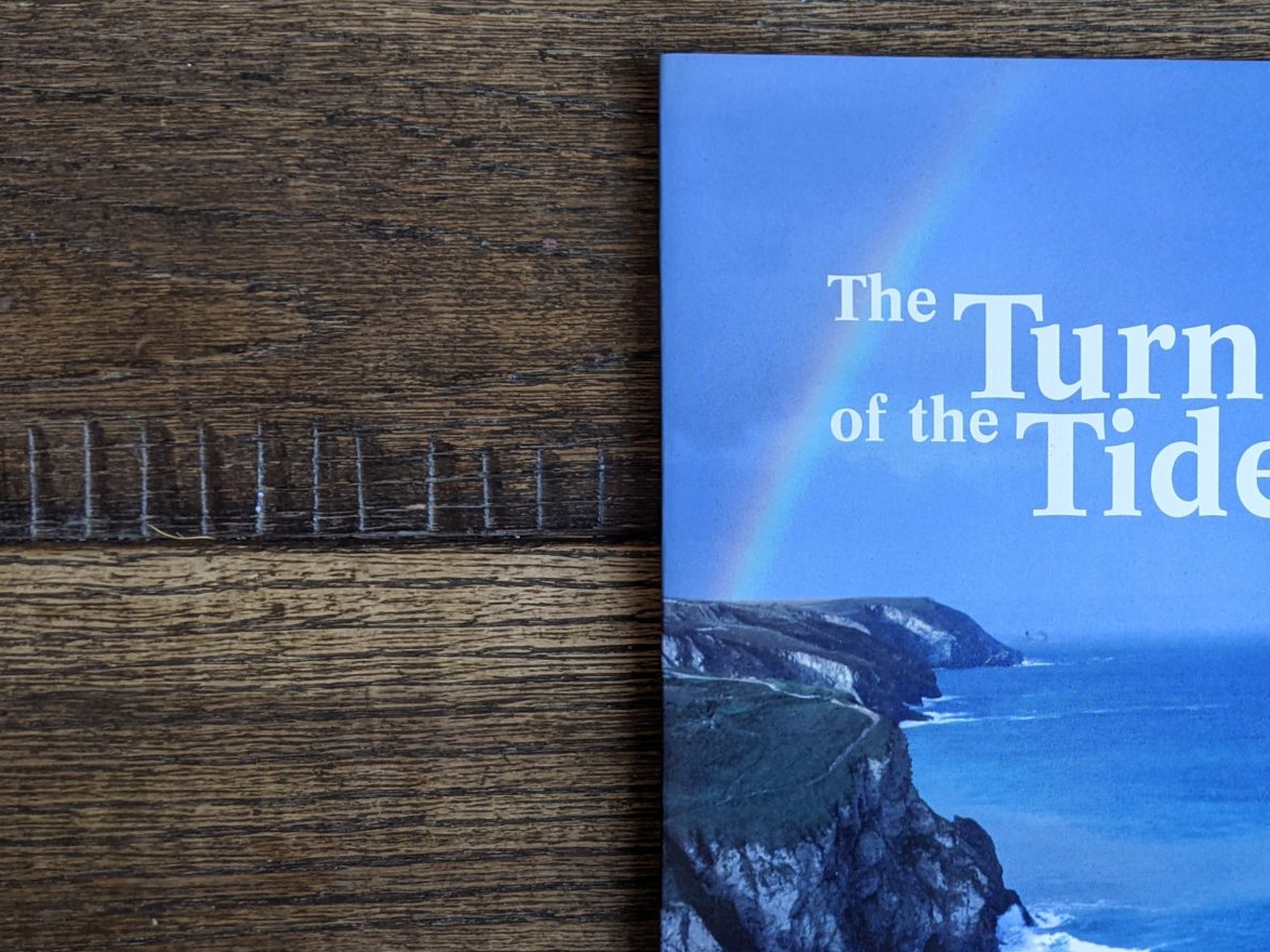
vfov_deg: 31.3
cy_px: 627
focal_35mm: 46
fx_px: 1687
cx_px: 1028
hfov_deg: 39.5
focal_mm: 4.44
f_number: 1.8
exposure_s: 1/23.7
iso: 69
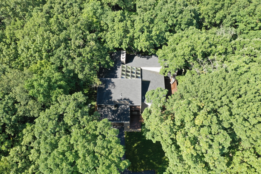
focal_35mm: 28
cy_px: 87
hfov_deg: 65.5
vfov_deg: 46.4
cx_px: 130
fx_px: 203
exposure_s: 1/160
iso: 100
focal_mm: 10.26
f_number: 4.5
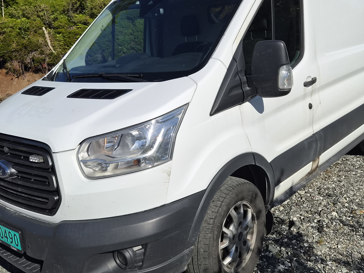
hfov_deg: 51.3
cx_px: 190
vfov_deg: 39.3
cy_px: 99
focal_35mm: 36
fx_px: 379
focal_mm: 5.4
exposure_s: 1/7696
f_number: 1.8
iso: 64
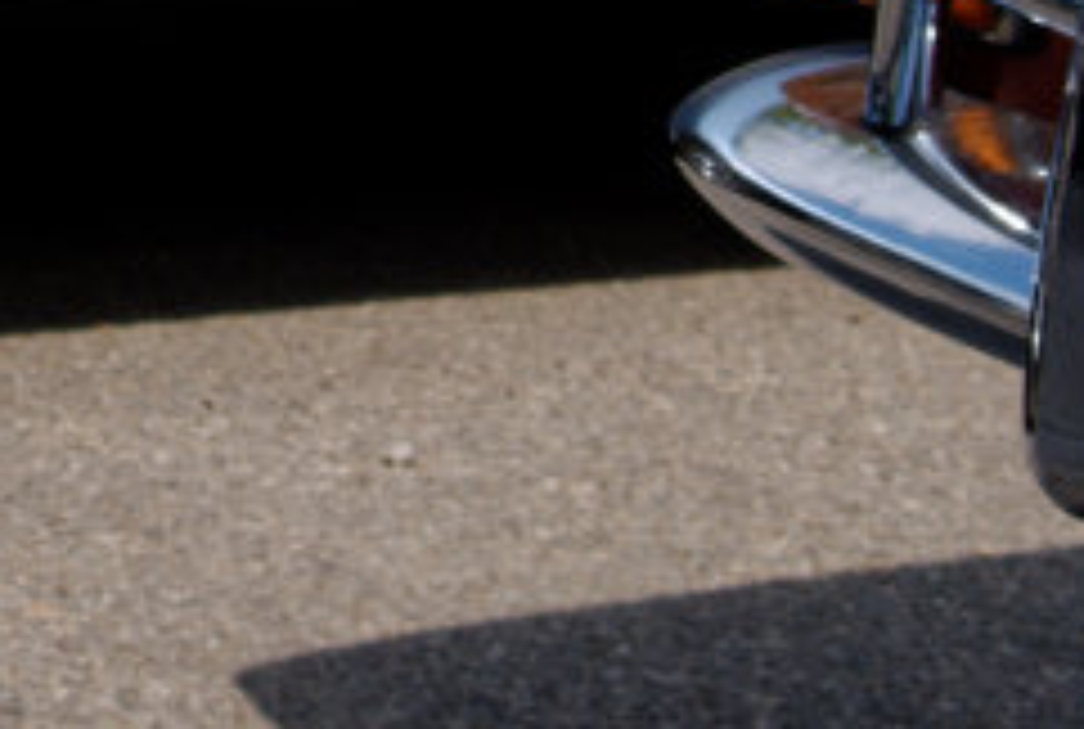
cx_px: -616
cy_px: -884
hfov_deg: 6.0
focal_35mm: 335
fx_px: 10127
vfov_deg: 4.1
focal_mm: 45
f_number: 8
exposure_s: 1/200
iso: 100
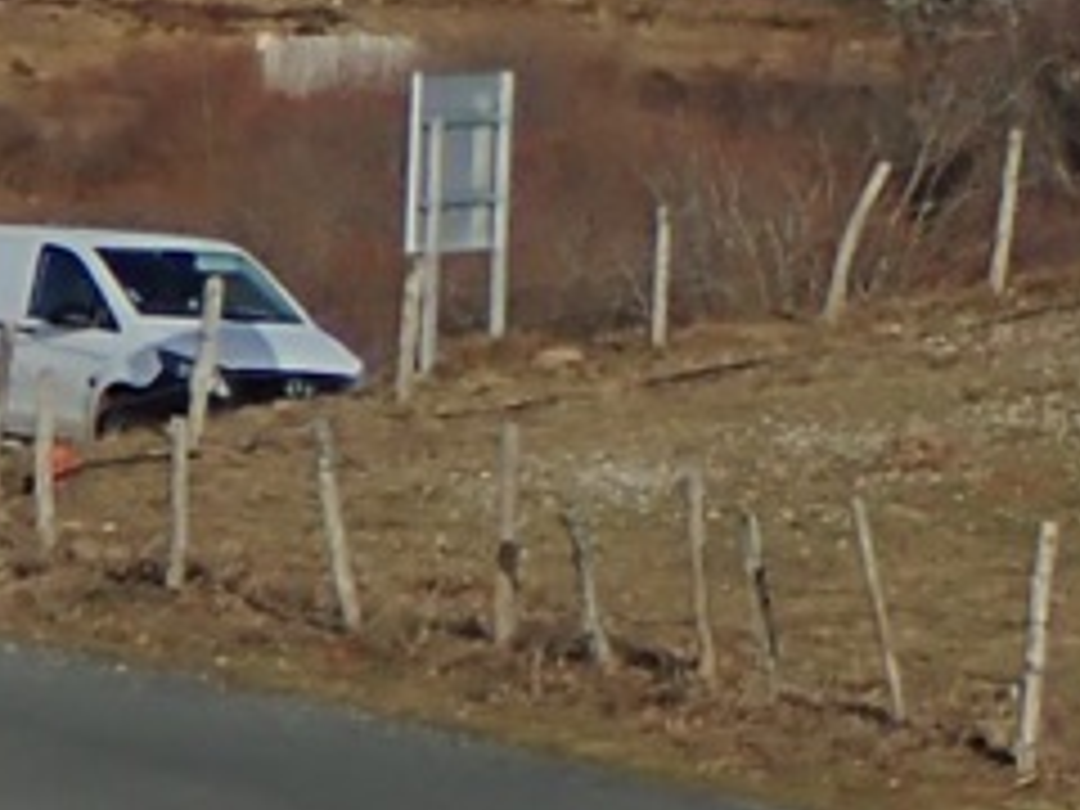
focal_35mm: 326
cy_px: 639
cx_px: -2097
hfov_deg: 5.7
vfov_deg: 4.6
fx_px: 10171
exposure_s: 1/500
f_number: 4.5
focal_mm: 8.99
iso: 100
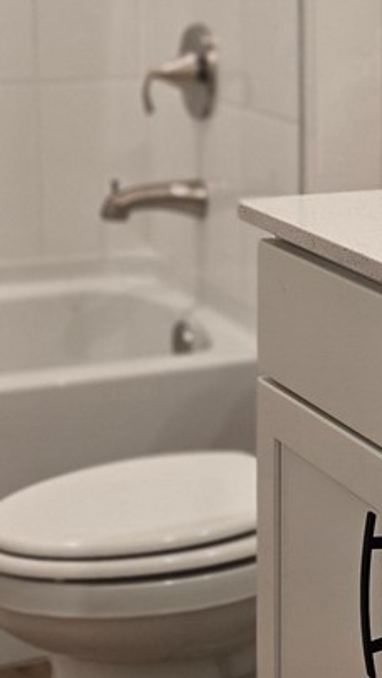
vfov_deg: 21.4
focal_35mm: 99
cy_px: 167
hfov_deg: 11.8
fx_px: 1782
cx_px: 536
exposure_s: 1/120
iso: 100
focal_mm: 6.3
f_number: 1.7
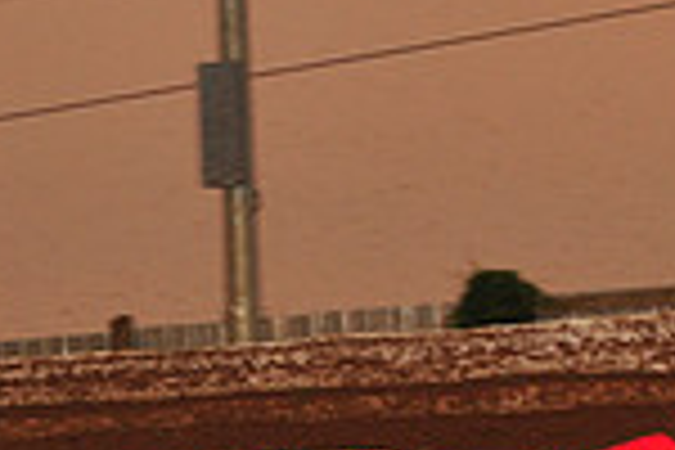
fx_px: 5793
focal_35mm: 309
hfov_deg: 6.6
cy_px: 554
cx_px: 22
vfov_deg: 4.4
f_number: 7.1
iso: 1250
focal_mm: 80
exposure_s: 1/320
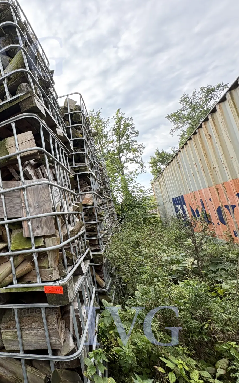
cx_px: 27
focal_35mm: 20
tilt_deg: +10.6
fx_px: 209
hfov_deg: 52.9
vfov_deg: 85.1
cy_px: 191
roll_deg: +8.4
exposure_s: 1/147
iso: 64
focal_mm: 2.22
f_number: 2.2
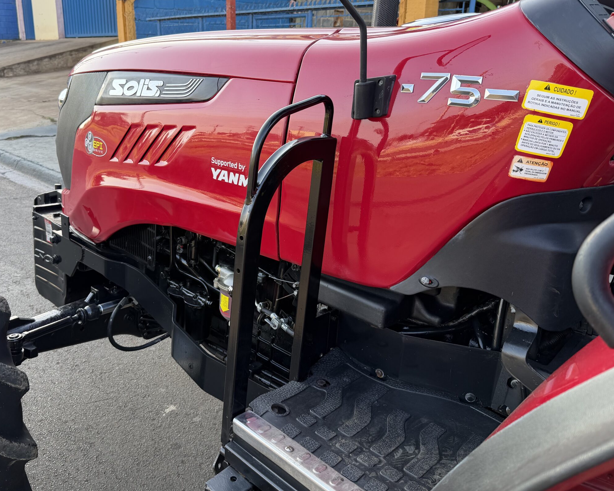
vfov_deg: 48.5
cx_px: 247
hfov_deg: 58.3
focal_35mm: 30
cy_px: 225
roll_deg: +0.2
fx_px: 545
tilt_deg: -17.5
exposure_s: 1/255
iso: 80
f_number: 1.78
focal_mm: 6.76
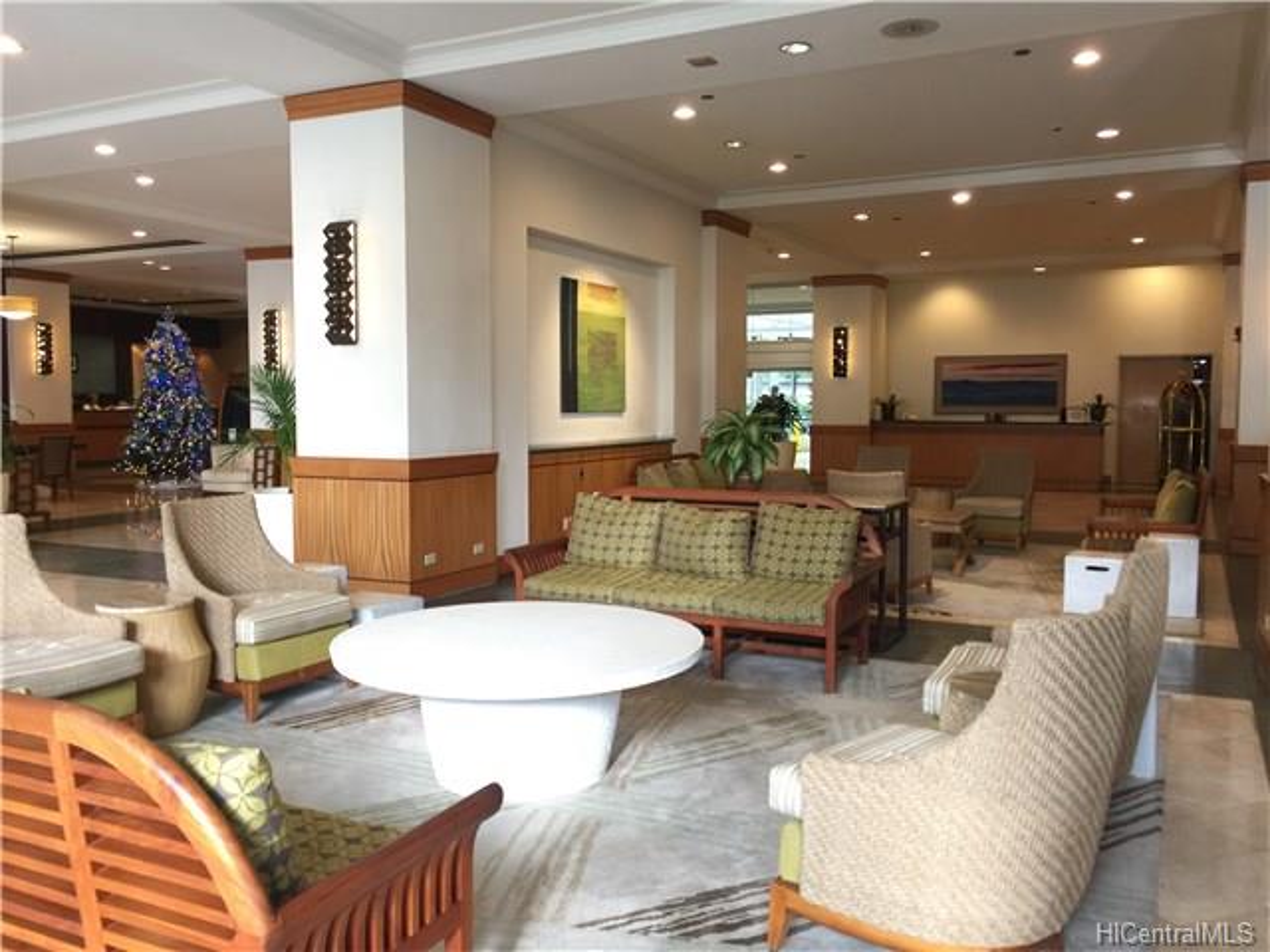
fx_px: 1064
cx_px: 635
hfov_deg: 61.7
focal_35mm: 29
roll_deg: +1.0
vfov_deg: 48.2
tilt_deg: -4.0
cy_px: 476
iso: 40
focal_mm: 4.15
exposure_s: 1/15
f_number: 2.2
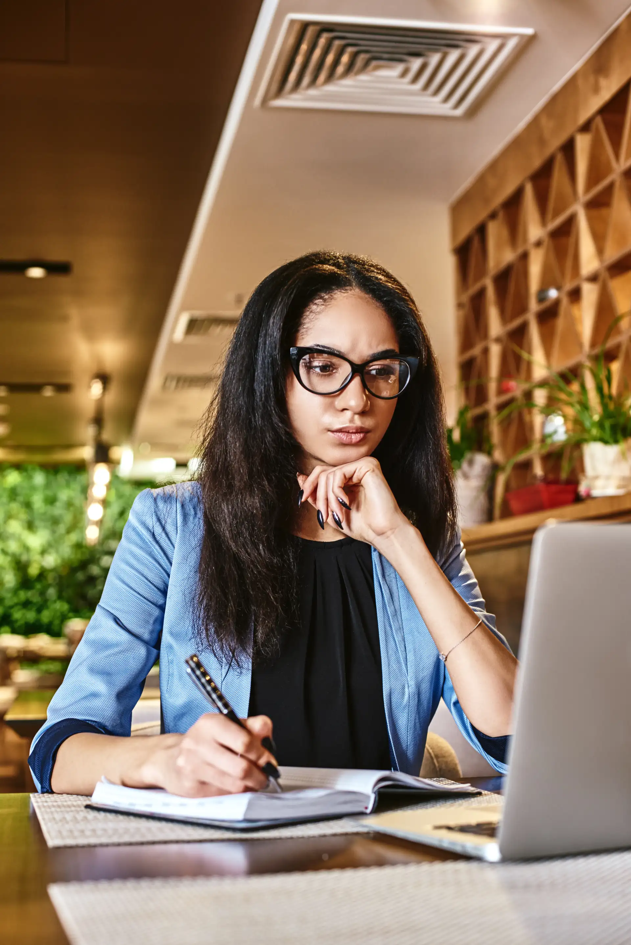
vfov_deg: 39.6
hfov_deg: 27.0
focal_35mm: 50
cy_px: 472
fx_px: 1313
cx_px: 316
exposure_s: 1/50
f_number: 4
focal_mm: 50
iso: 320
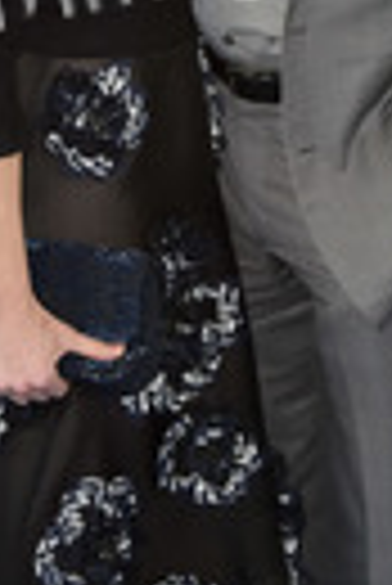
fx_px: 3502
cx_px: 228
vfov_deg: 9.5
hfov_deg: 6.4
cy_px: 166
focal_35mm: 215
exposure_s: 1/320
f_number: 6.3
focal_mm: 70
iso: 500
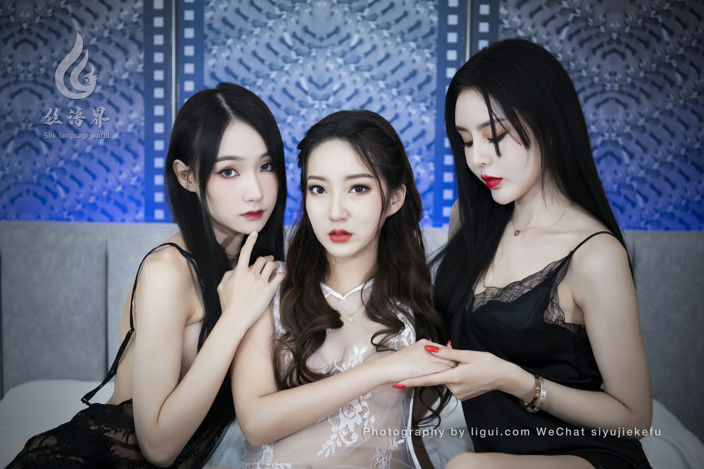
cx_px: 352
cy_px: 234
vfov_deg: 27.0
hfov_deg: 39.6
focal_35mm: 50
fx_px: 978
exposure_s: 1/40
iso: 100
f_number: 3.2
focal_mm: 50
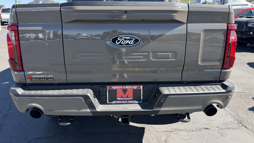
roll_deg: -2.4
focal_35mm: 28
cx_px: 121
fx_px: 189
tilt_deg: -9.5
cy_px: 59
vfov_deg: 41.3
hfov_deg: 67.9
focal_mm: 6.76
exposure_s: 1/1689
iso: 100
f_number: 1.78
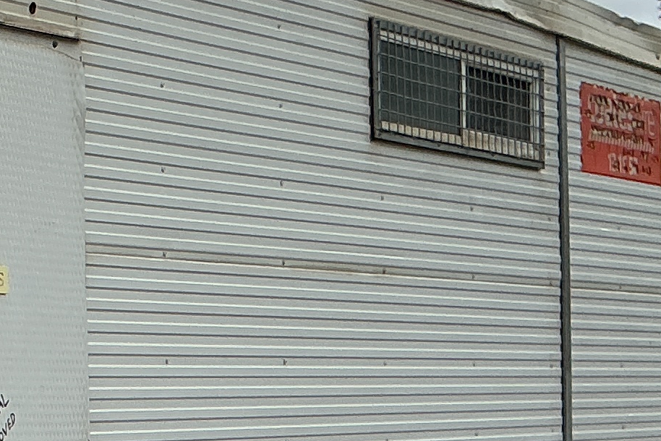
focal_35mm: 133
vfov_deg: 10.2
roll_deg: +0.5
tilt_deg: -1.2
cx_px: -364
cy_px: 466
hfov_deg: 14.3
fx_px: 2443
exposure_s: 1/1730
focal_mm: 3
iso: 25
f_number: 1.8
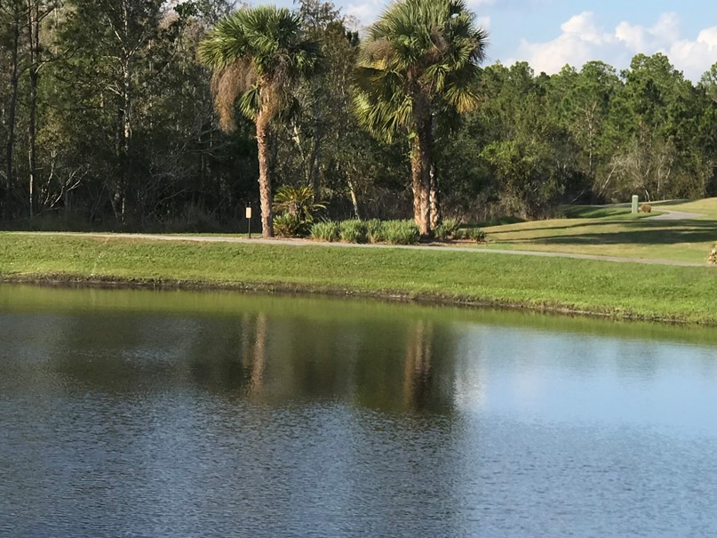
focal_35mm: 113
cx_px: 569
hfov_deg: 17.3
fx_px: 2340
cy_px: 235
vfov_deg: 13.1
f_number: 2.8
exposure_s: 1/577
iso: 20
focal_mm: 6.6
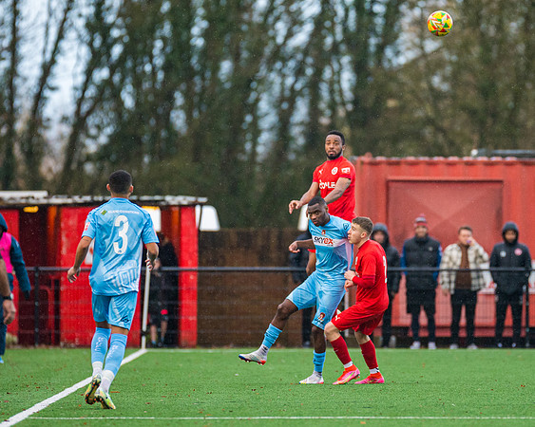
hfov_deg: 4.0
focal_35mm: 487
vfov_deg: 3.2
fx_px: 7713
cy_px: 212
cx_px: 346
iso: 1000
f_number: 2.8
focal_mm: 250
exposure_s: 1/1250
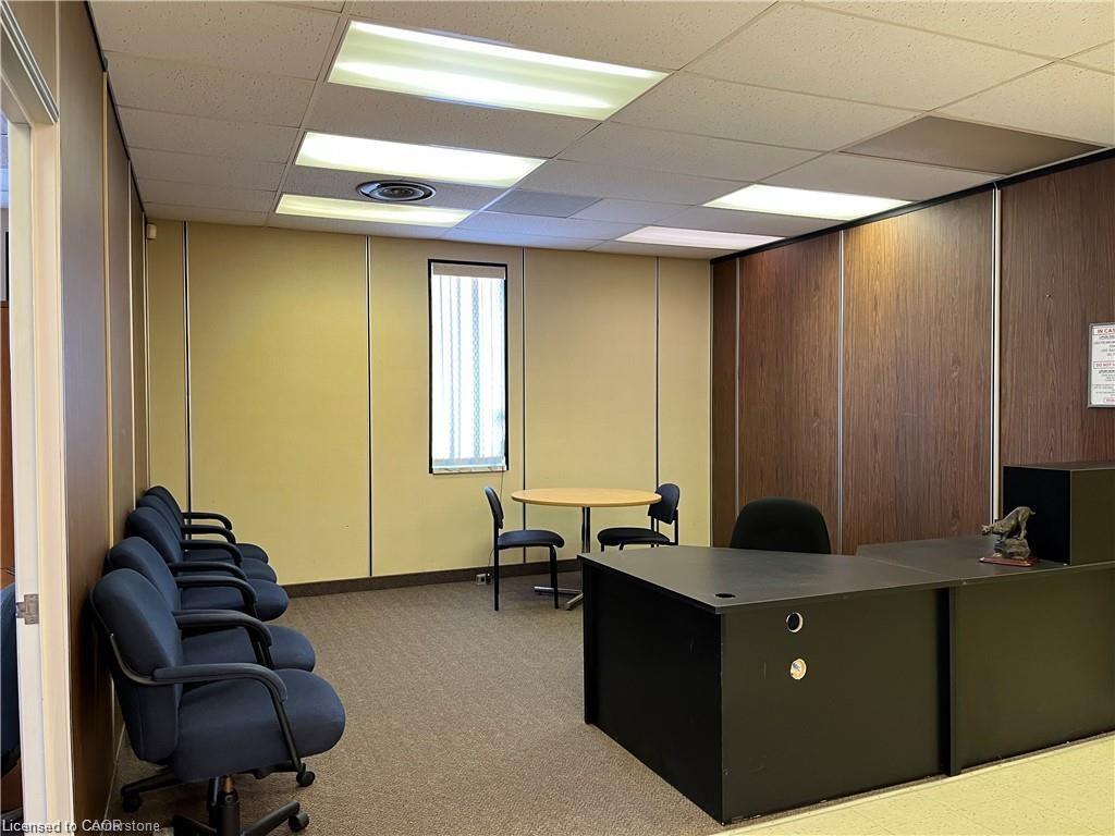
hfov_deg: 67.3
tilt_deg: -2.2
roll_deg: +0.5
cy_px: 418
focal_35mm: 26
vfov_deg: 53.1
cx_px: 558
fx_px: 837
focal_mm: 5.1
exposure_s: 1/60
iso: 200
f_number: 1.6
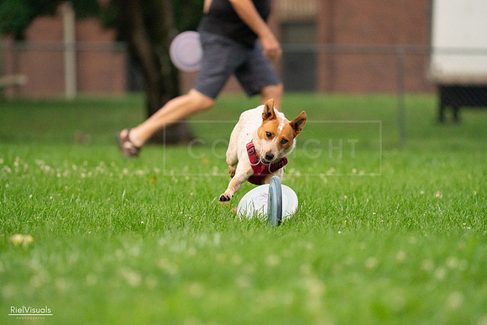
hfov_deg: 5.6
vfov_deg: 3.7
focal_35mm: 371
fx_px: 5020
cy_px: 162
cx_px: 244
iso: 6400
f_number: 6.3
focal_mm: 371
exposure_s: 1/2000
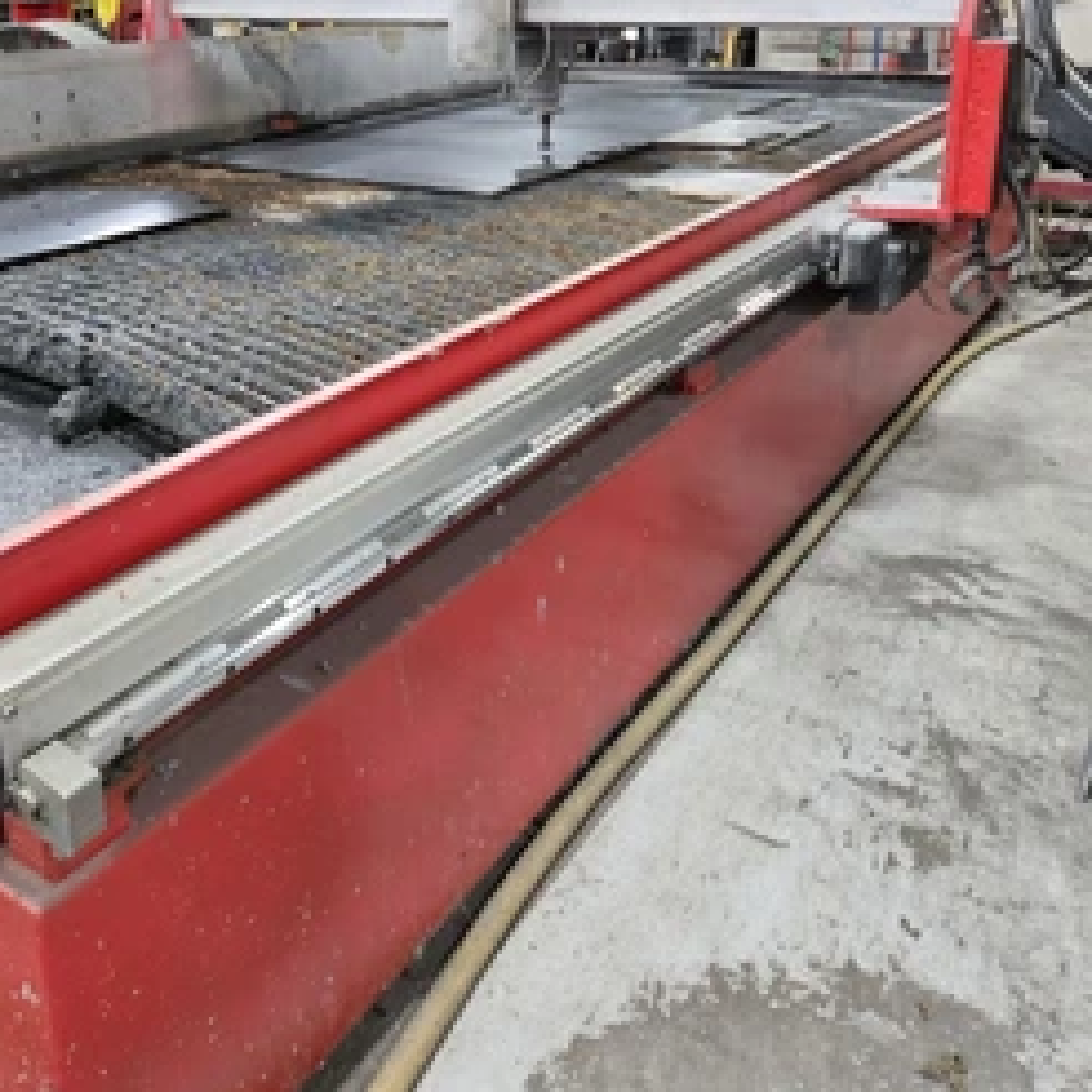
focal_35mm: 33
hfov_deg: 49.5
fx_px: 1178
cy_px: 315
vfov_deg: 48.4
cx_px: 448
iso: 640
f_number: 1.8
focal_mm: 5.4
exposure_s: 1/120
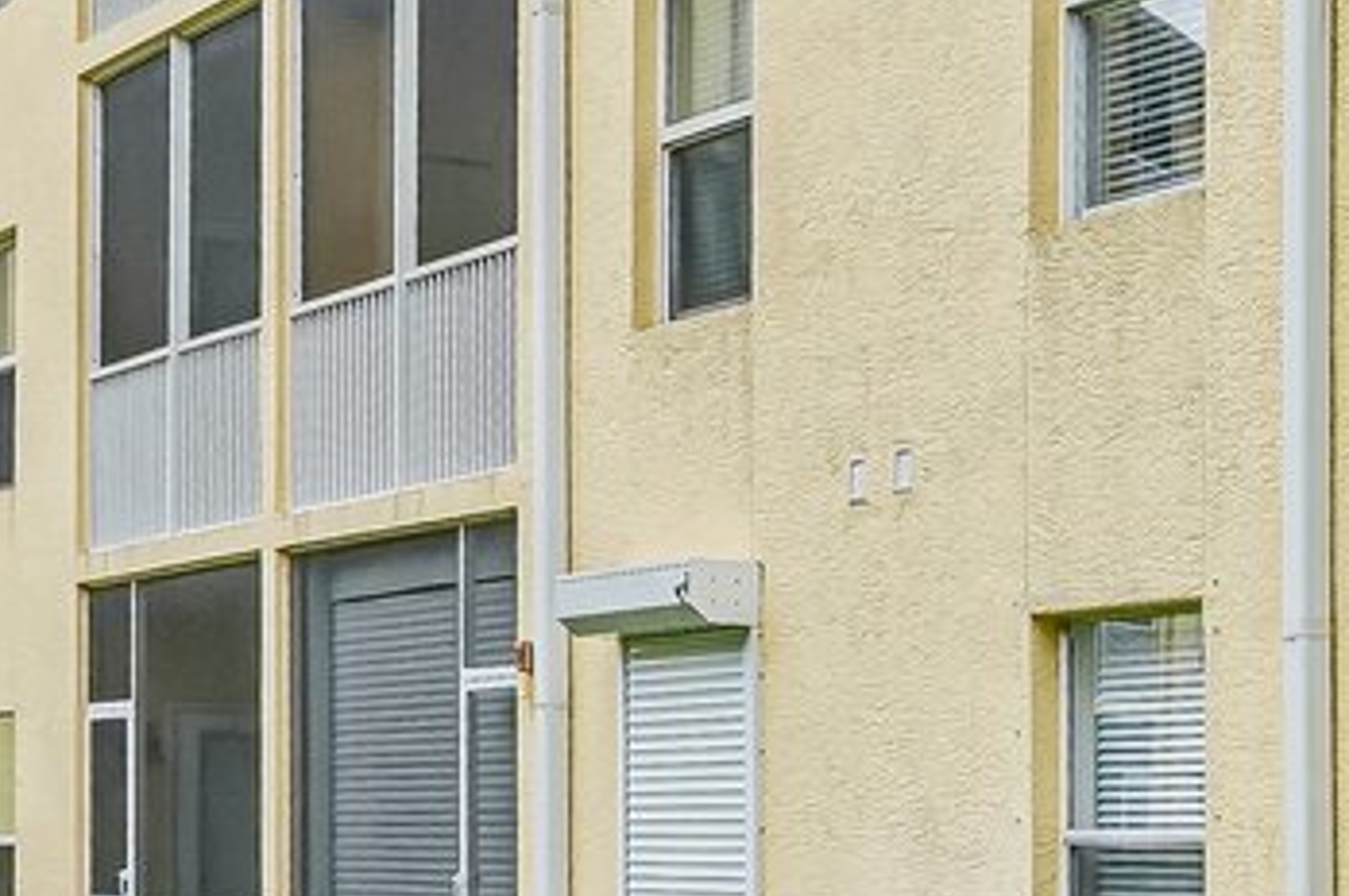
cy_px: 307
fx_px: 3629
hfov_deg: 15.0
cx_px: 3027
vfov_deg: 14.1
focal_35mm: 97
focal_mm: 16.5
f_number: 8
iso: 400
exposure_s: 1/320
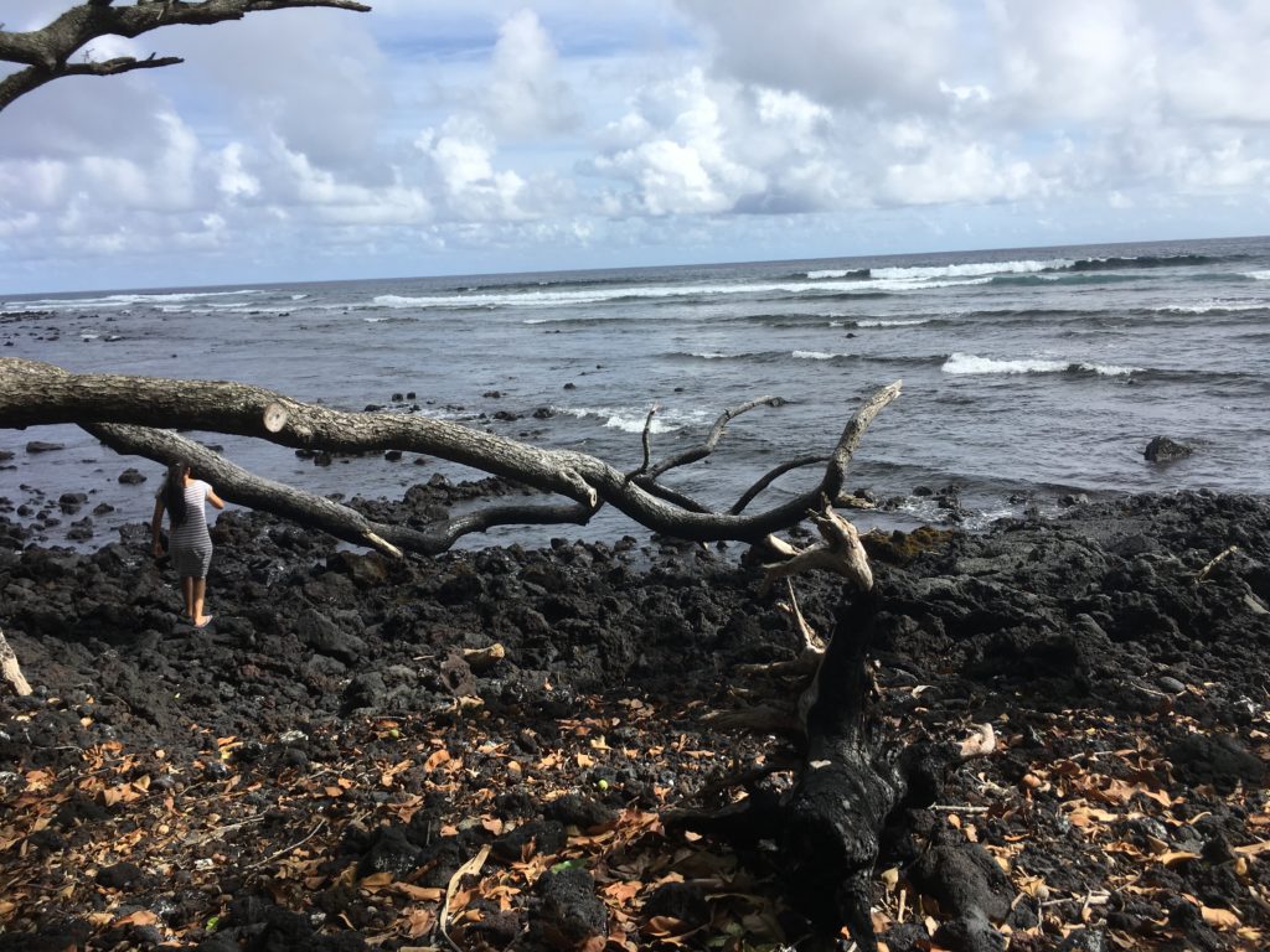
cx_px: 635
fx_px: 1064
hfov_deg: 61.7
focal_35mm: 29
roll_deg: +2.6
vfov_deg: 48.2
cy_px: 476
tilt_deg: -9.5
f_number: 2.2
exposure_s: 1/1637
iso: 25
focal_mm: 4.15
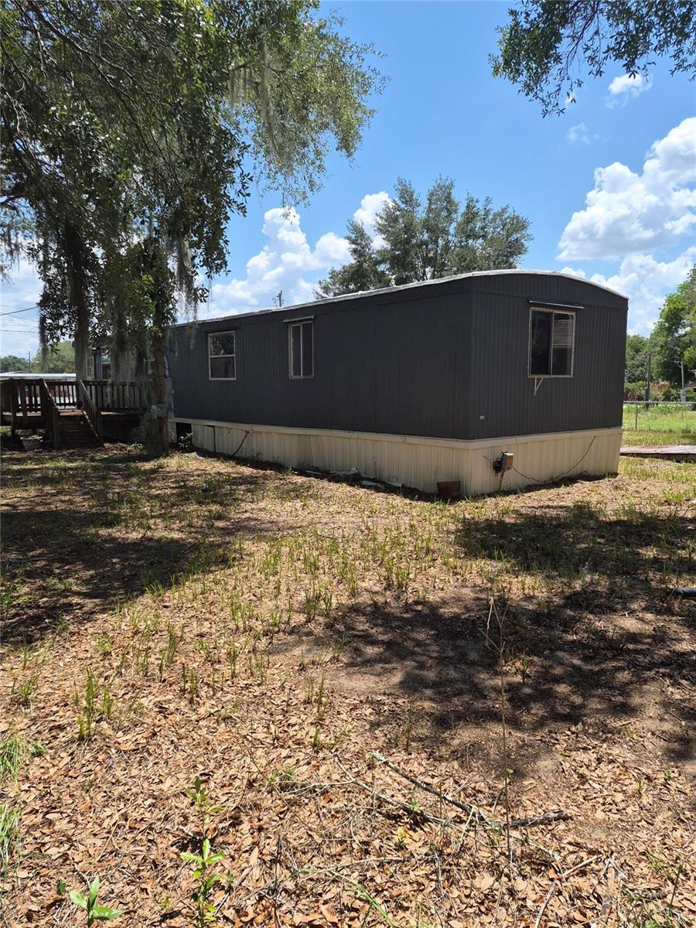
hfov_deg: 58.9
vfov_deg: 73.9
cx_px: 348
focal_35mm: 23
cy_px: 464
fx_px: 617
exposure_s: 1/4944
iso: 80
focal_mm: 5.4
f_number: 1.8
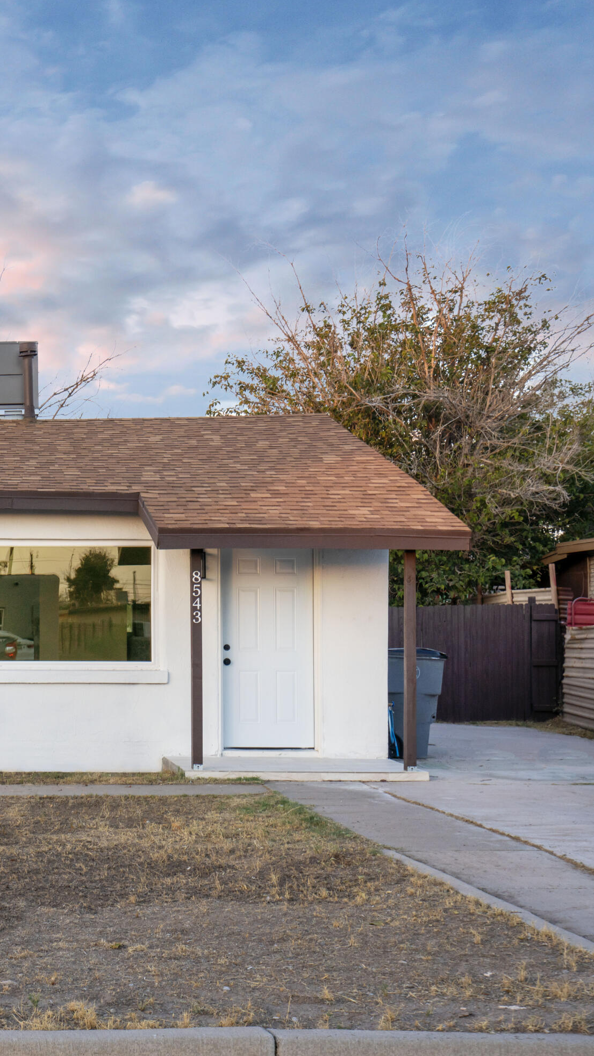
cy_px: 532
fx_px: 1568
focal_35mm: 56
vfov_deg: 37.2
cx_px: -132
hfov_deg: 20.0
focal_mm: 35
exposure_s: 1/60
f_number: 9
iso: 250
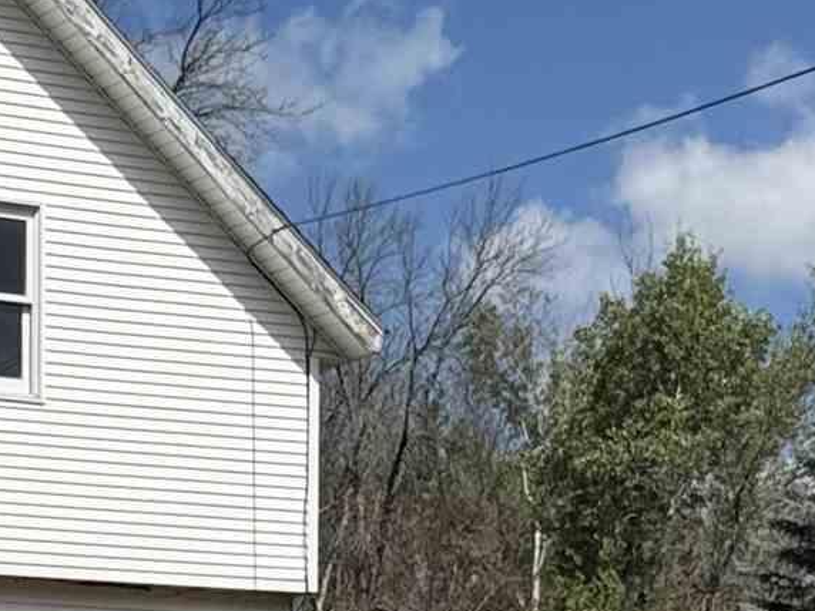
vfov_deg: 11.1
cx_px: -211
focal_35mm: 129
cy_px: 860
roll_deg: +0.4
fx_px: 3037
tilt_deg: +2.8
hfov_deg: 14.7
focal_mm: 6.76
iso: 80
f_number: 1.78
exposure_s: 1/6711
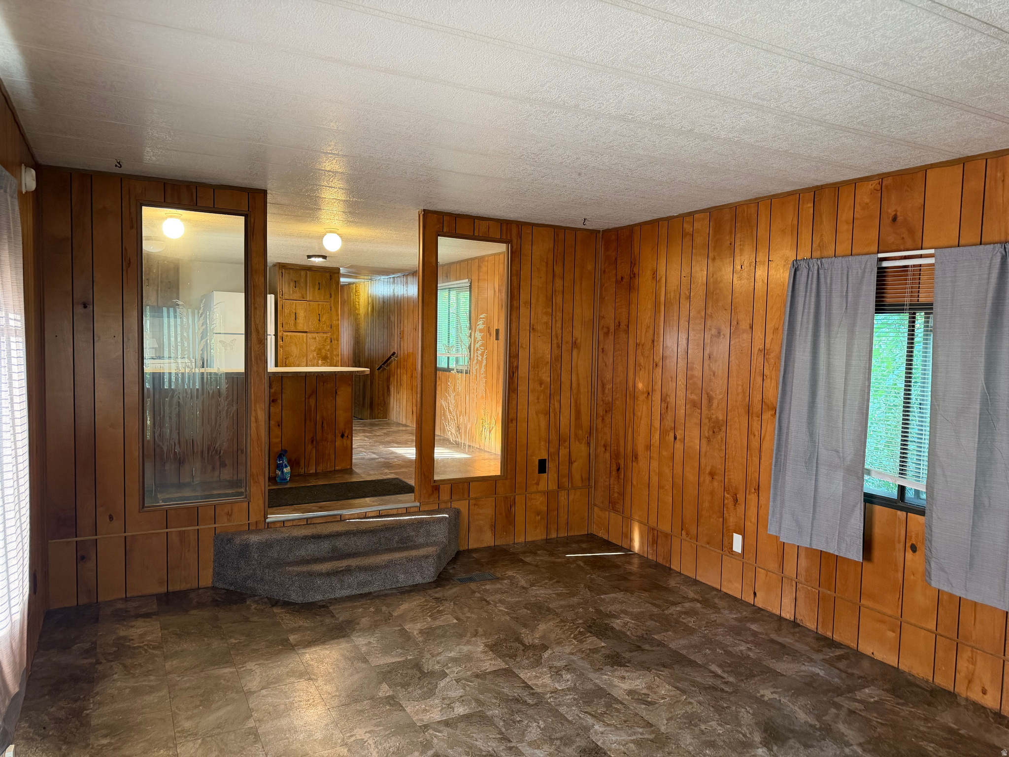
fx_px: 700
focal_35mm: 24
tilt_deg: -4.6
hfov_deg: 71.6
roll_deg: -1.6
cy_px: 378
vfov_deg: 56.8
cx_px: 504
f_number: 1.78
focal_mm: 6.76
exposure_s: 1/60
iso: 400
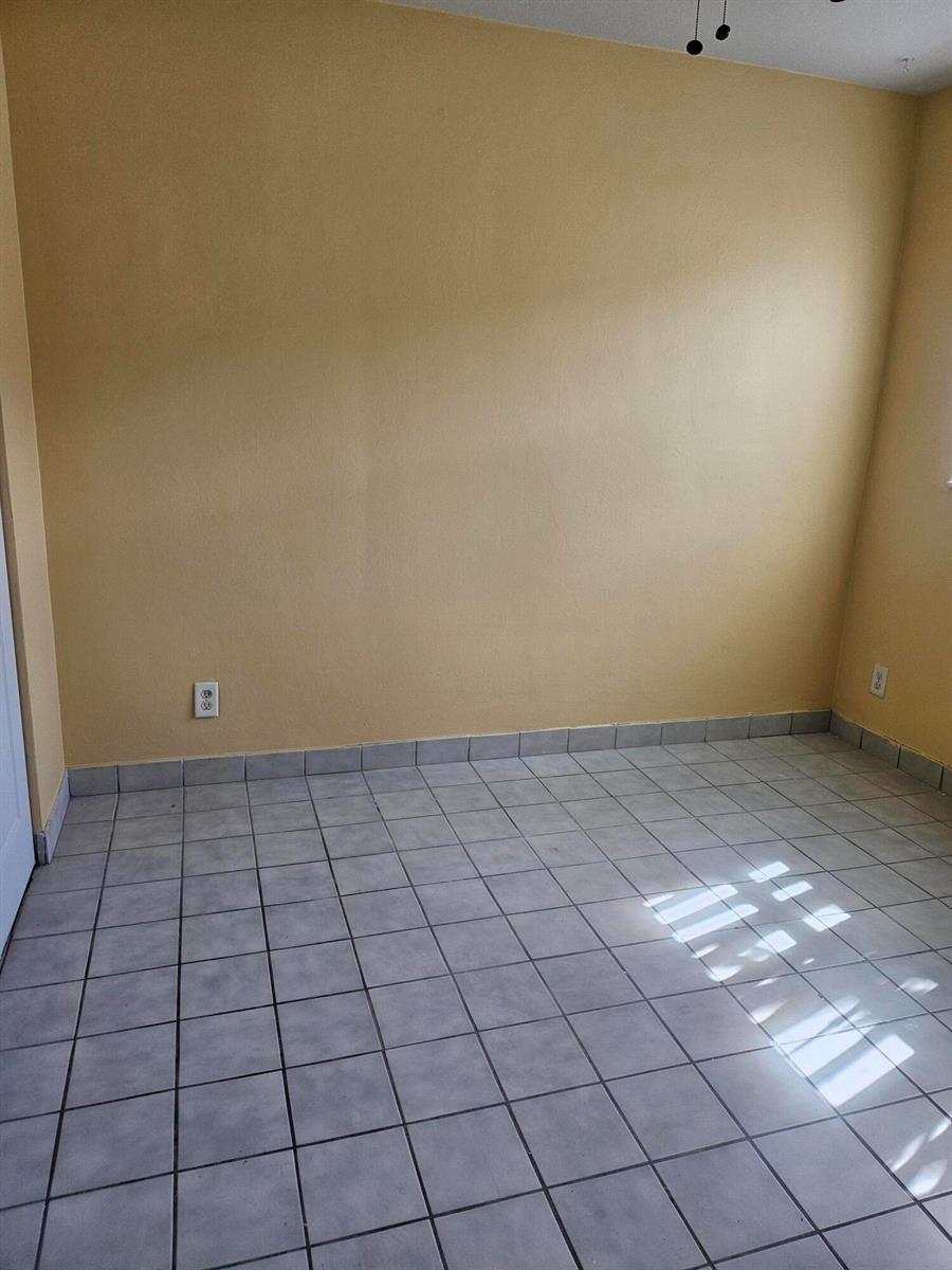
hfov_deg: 56.8
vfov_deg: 71.6
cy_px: 635
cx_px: 476
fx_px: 880
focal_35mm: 24
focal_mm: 5
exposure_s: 1/180
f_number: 1.8
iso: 100
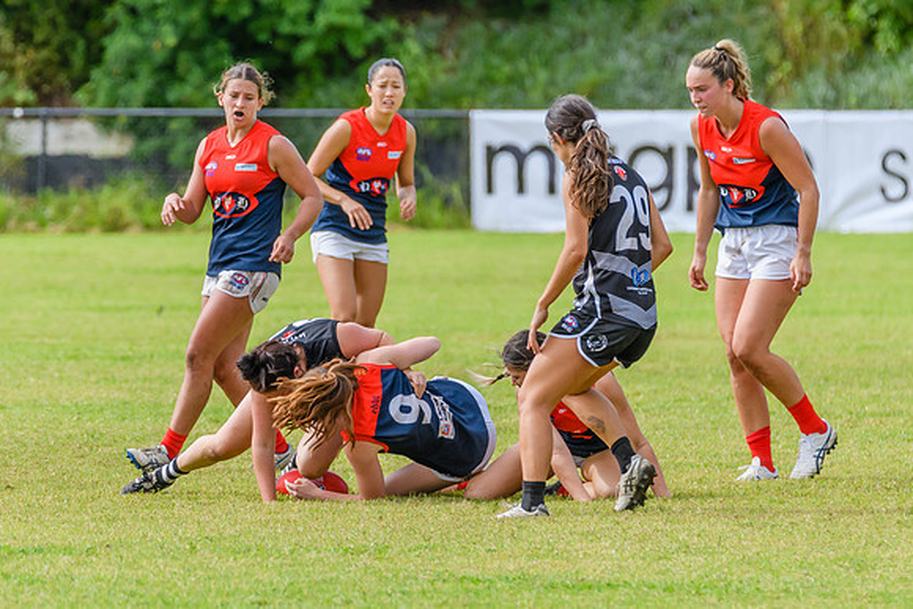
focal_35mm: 680
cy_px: 321
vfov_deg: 2.0
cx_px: 415
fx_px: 17247
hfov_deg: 3.0
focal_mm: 420
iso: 900
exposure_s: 1/2000
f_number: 6
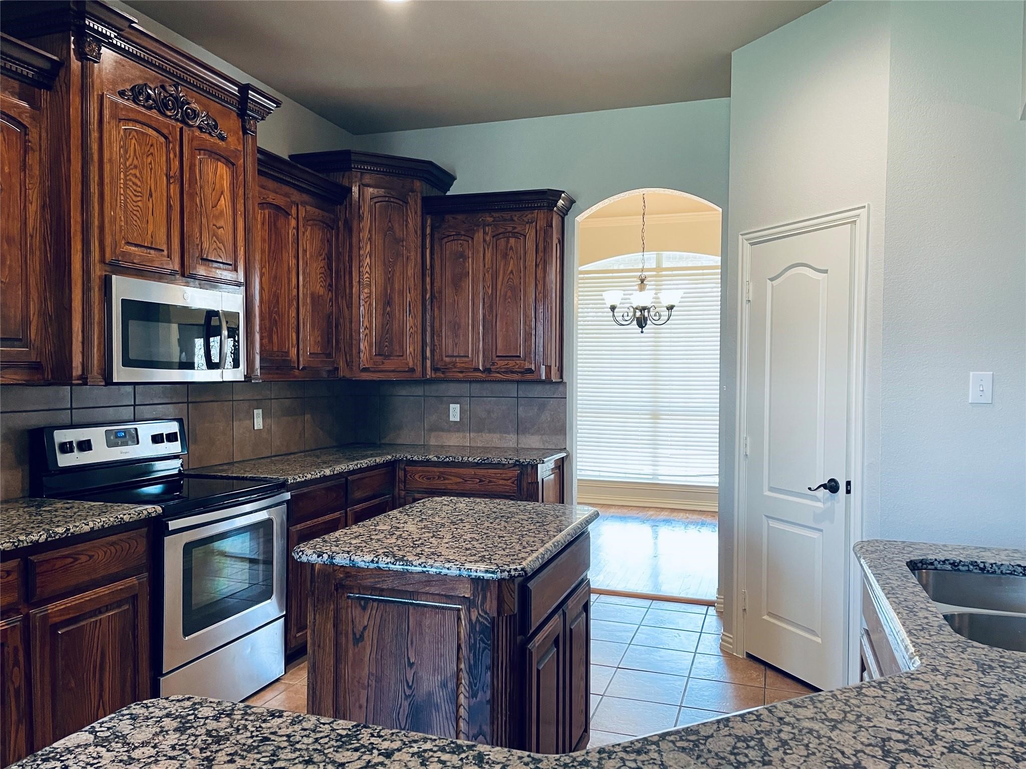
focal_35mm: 26
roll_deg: +0.7
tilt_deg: -1.1
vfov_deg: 53.1
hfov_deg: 67.3
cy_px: 384
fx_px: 771
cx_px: 513
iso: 100
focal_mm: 4.2
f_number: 1.6
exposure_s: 1/60
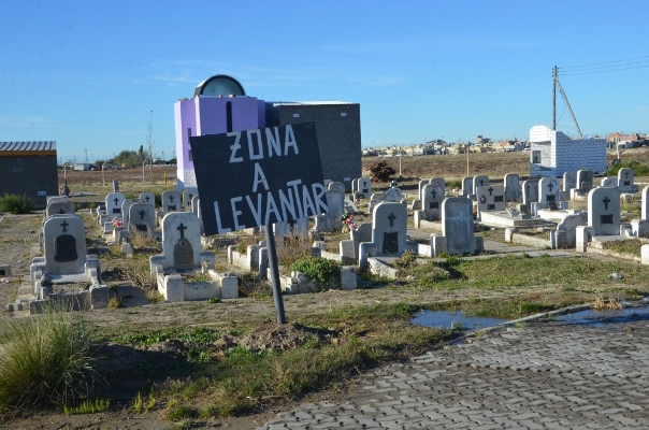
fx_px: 864
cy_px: 215
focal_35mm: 48
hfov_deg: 41.2
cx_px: 324
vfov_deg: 28.0
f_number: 13
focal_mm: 32
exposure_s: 1/640
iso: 800
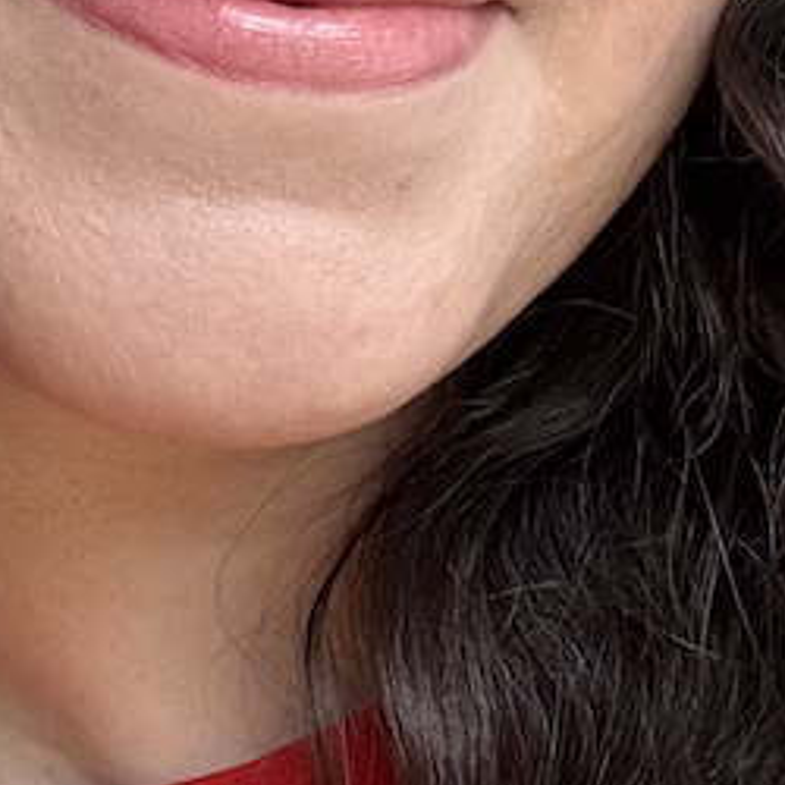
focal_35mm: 143
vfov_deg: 12.2
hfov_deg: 12.1
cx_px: 42
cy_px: 443
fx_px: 3669
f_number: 1.9
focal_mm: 2.69
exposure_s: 1/121
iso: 32
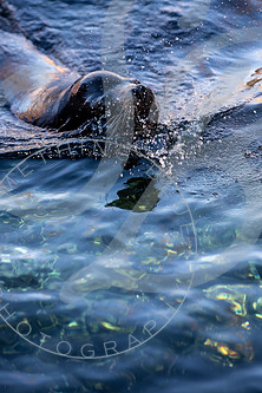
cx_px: 140
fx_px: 2947
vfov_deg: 7.6
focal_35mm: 270
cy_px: 159
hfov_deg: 5.1
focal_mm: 200
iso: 200
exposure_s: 1/500
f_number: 2.8
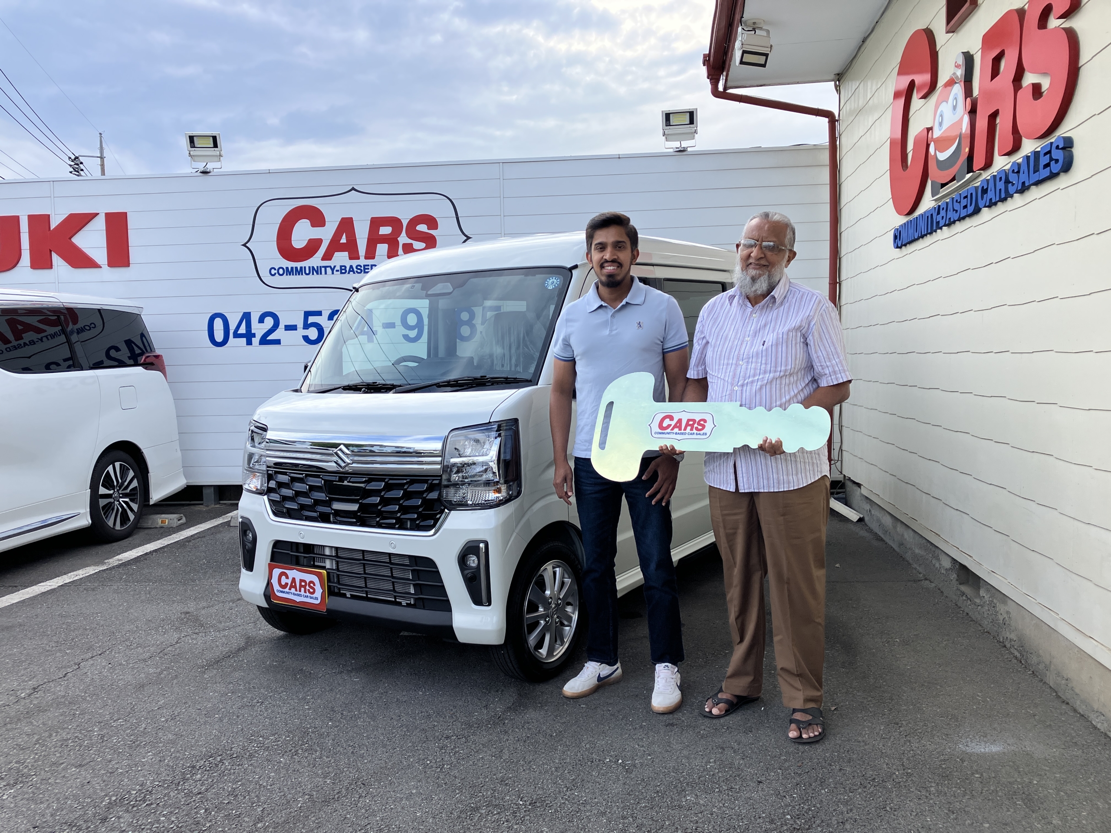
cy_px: 416
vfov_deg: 49.7
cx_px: 556
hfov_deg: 63.4
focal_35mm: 28
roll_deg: +1.2
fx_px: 899
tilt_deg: -4.1
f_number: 1.8
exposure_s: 1/852
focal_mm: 3.99
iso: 32
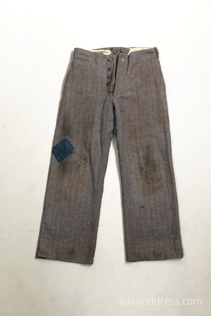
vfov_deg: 41.1
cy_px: 158
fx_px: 422
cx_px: 106
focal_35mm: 48
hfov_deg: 28.1
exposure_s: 1/100
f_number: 4.5
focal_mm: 32
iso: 400
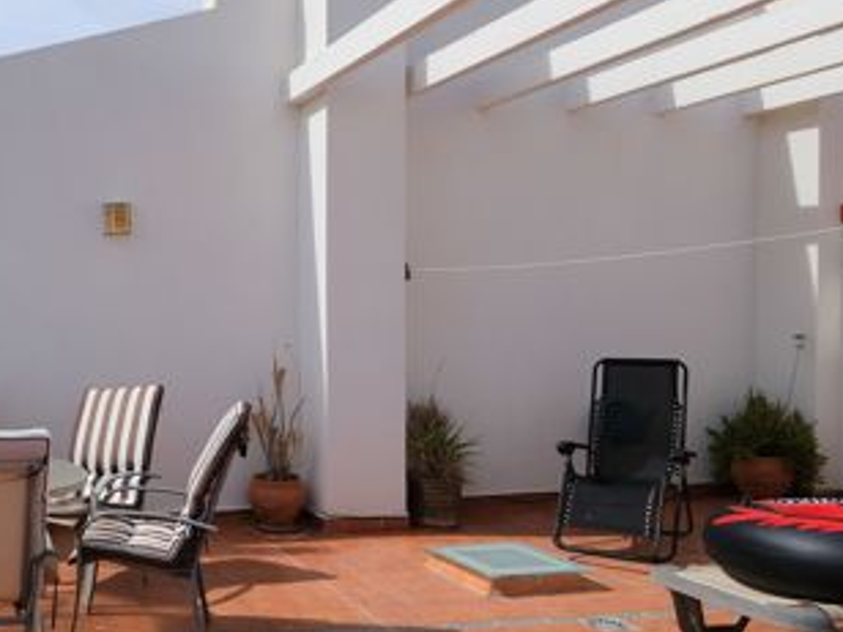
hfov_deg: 48.3
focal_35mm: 33
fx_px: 804
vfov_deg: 42.9
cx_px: 53
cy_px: 358
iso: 160
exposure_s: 1/1000
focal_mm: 10
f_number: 5.6
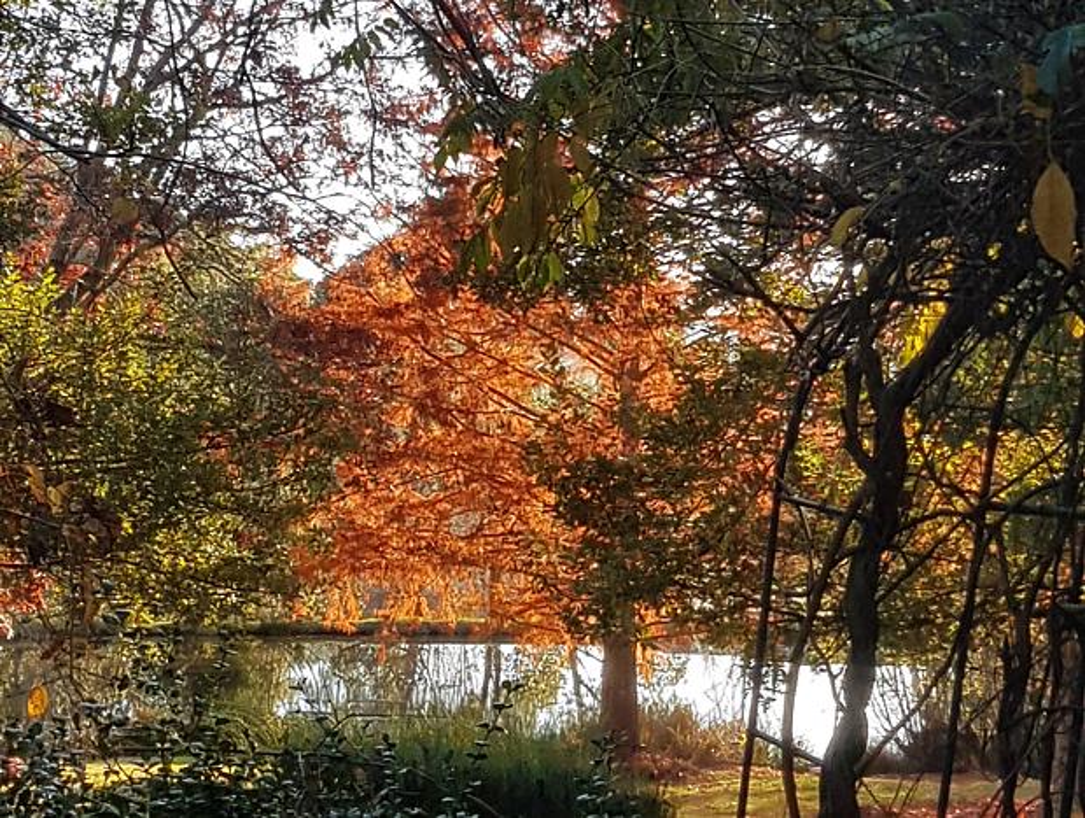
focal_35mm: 26
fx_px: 816
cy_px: 409
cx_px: 542
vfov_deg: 53.2
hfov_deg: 67.2
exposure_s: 1/251
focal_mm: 4.2
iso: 40
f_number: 1.7
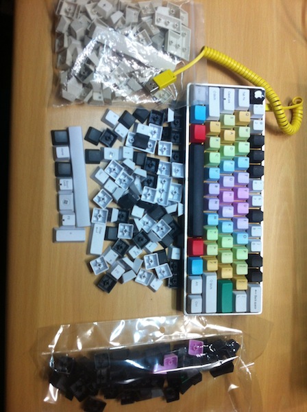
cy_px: 206
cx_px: 154
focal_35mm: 35
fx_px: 415
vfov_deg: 52.7
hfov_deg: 40.6
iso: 100
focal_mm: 3.85
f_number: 2.8
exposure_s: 1/25
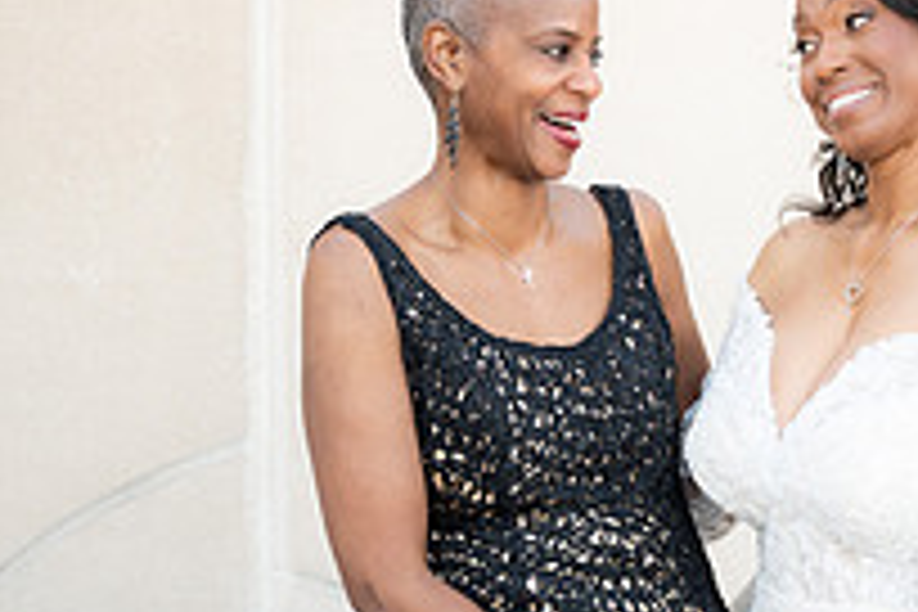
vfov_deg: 13.0
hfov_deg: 19.0
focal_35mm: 105
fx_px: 2677
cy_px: 504
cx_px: 900
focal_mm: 37
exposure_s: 1/250
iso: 250
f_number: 2.8
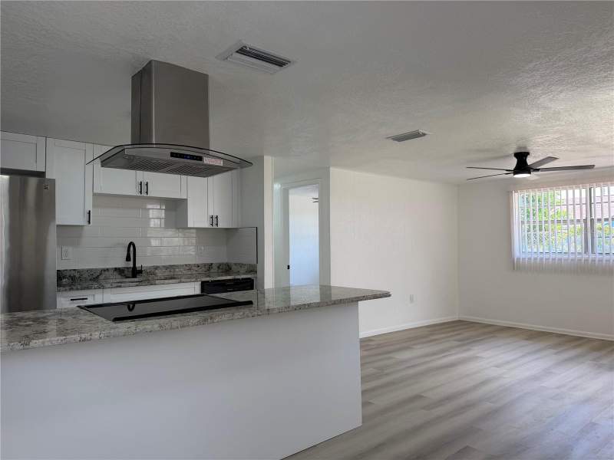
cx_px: 307
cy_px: 230
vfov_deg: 56.8
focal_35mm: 24
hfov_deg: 71.6
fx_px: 426
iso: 64
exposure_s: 1/171
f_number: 1.78
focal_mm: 6.76
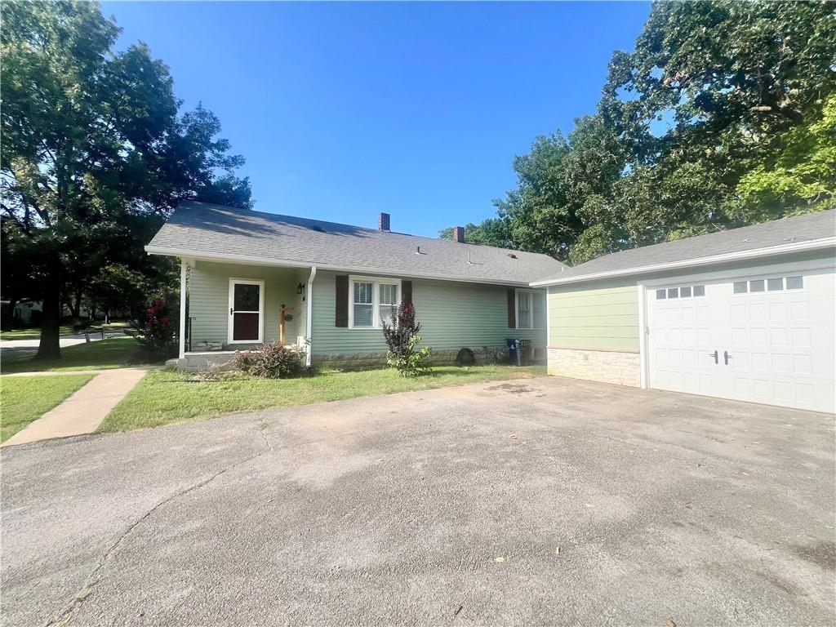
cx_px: 418
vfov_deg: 89.9
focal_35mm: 13
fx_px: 314
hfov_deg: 106.2
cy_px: 314
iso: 32
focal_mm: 1.57
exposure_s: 1/2660
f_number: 1.8
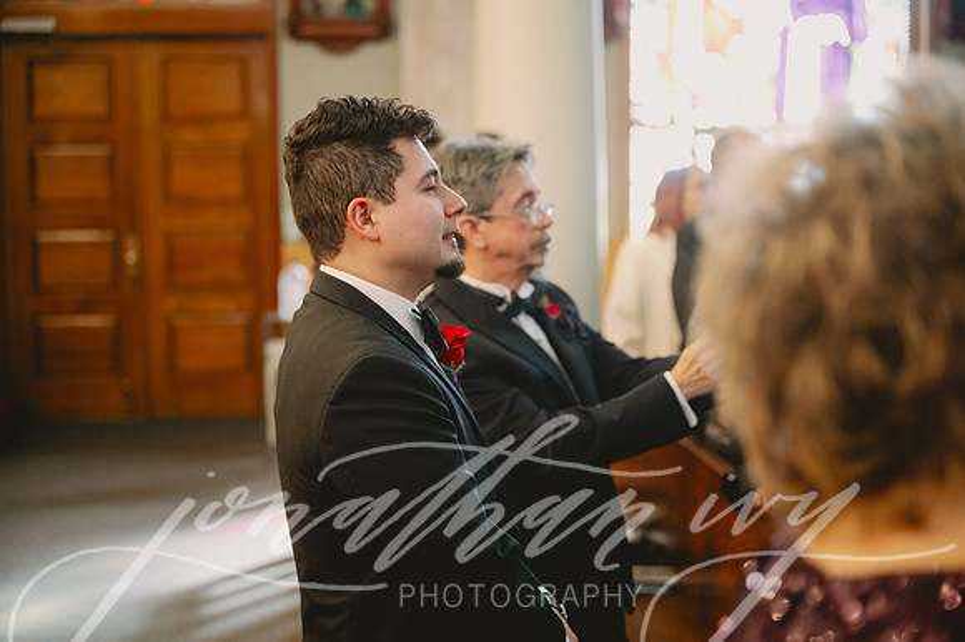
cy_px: 321
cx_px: 482
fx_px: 1741
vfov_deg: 20.9
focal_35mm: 65
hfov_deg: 31.0
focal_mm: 65
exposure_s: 1/250
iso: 2000
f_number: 2.8
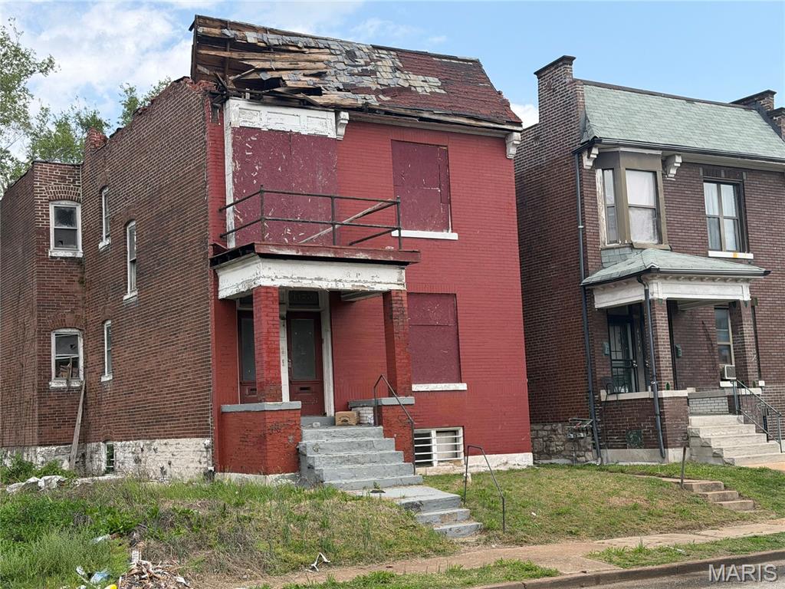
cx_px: 392
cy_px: 294
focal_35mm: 48
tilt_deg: +8.2
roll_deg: +0.9
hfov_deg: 39.7
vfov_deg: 30.3
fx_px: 1089
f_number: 1.78
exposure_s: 1/2865
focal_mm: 6.76
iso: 100
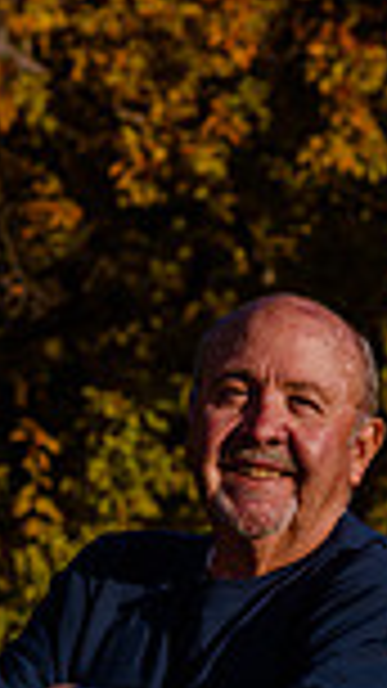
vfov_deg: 10.0
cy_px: 517
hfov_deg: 5.6
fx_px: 3943
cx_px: 410
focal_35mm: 216
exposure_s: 1/800
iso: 100
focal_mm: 70
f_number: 4.5
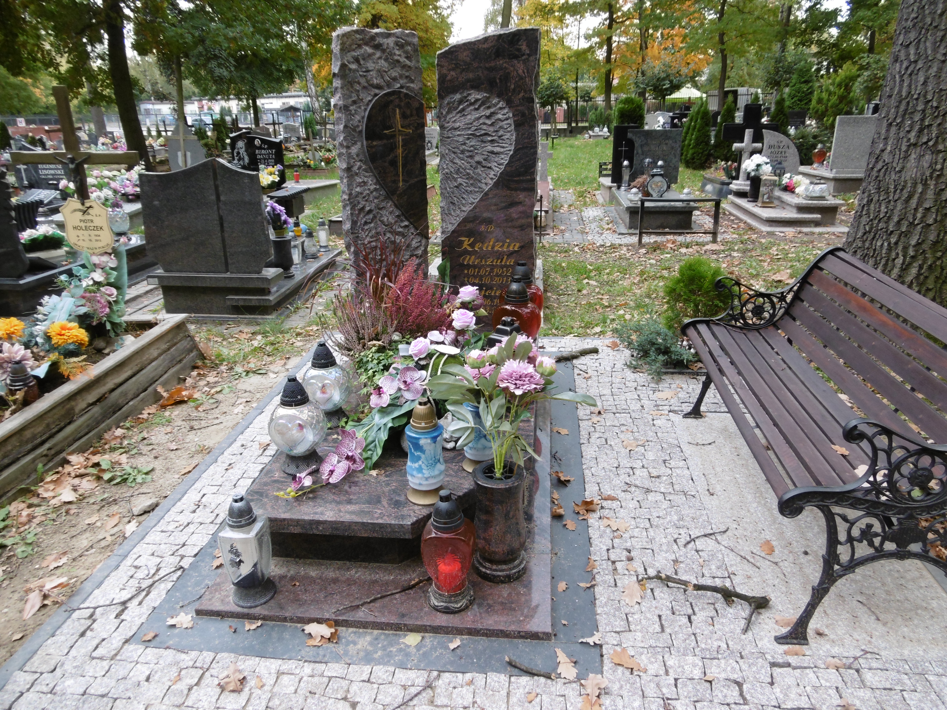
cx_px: 474
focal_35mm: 24
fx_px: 657
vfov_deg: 56.8
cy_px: 355
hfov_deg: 71.6
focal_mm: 4.3
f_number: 3.1
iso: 100
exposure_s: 1/80
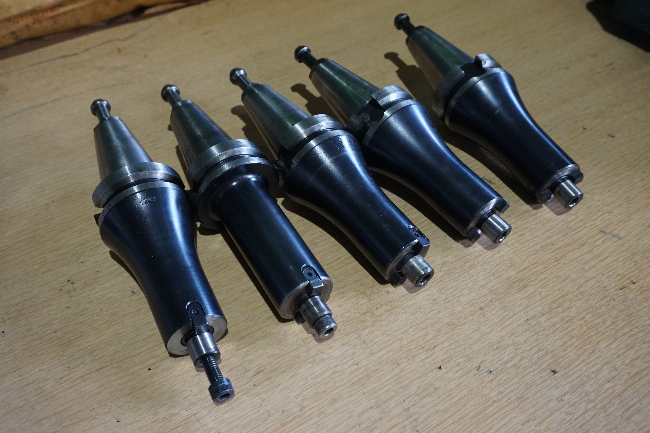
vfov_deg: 38.4
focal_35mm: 34
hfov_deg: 55.1
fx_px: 623
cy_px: 216
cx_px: 325
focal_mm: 23
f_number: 5.6
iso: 1600
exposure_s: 1/60
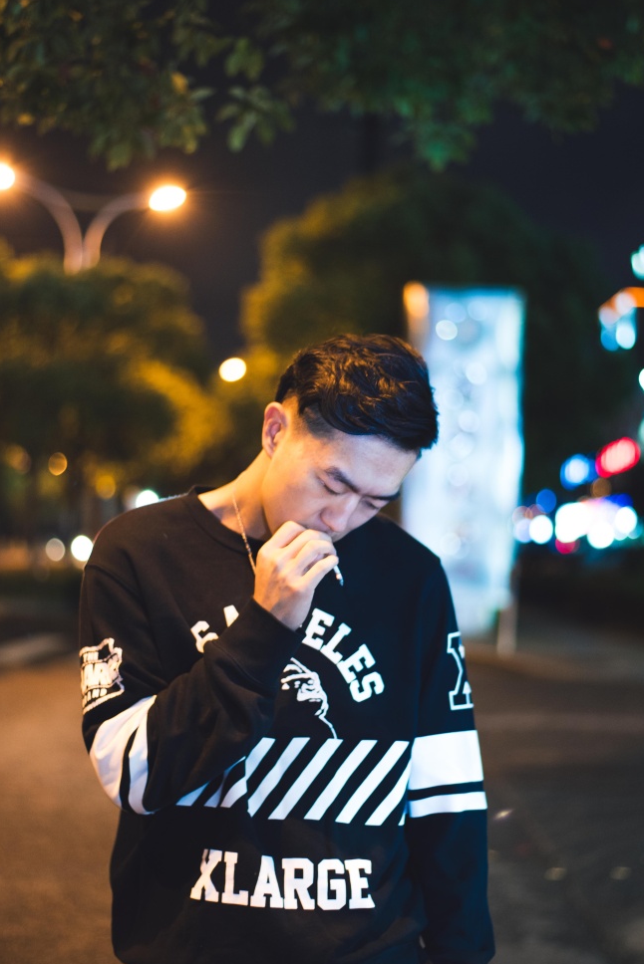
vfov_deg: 32.4
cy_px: 509
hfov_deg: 21.9
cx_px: 334
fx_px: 1662
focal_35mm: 62
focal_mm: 50
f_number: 1.8
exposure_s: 1/40
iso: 1800
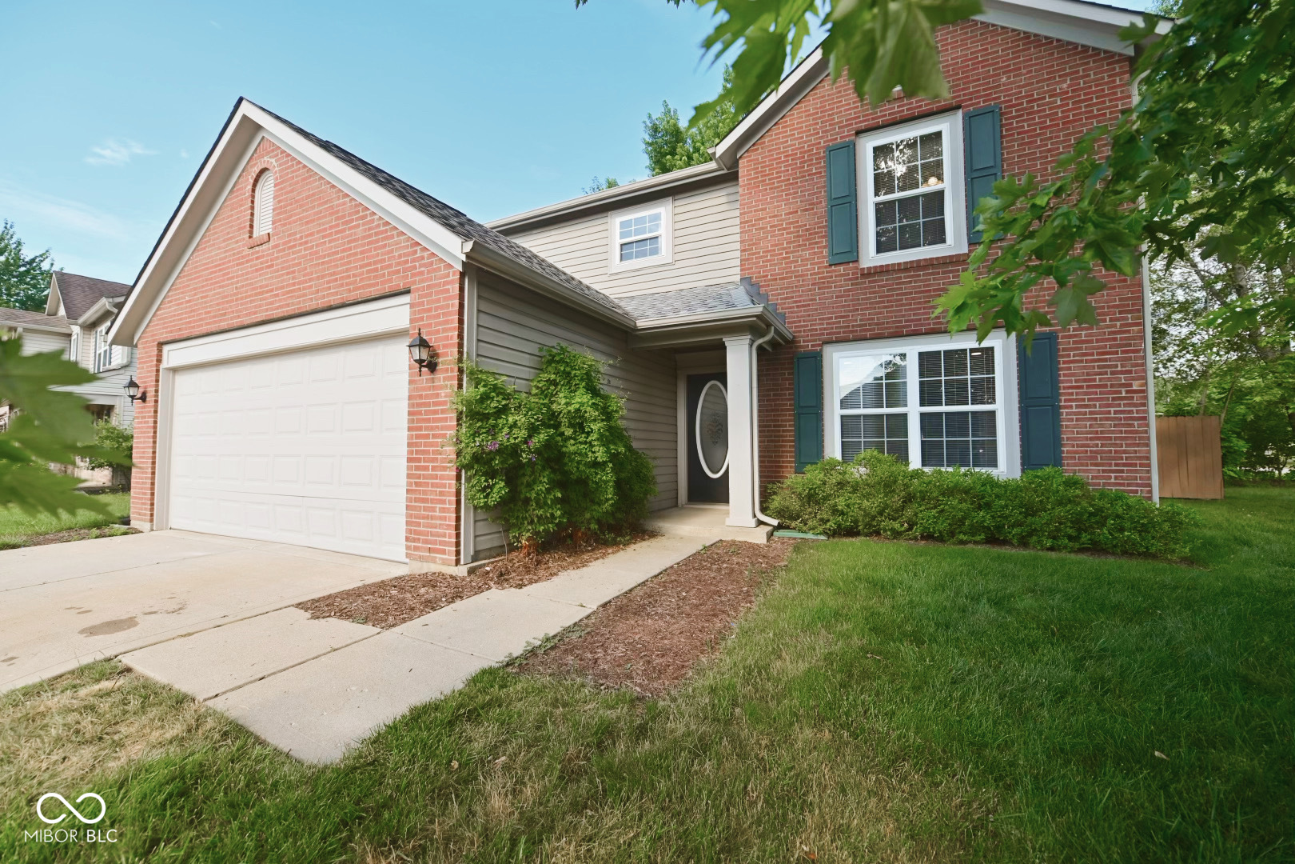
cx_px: 648
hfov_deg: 104.3
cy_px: 432
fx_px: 504
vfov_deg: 81.2
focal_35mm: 14
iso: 320
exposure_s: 1/2000
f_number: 2.8
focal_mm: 14
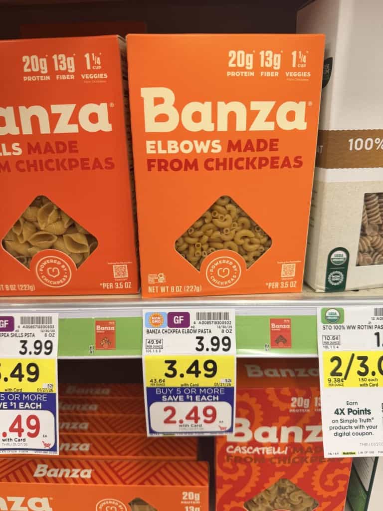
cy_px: 256
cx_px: 192
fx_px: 354
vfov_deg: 71.6
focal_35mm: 24
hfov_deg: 56.8
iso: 125
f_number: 1.8
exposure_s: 1/63
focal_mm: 6.8
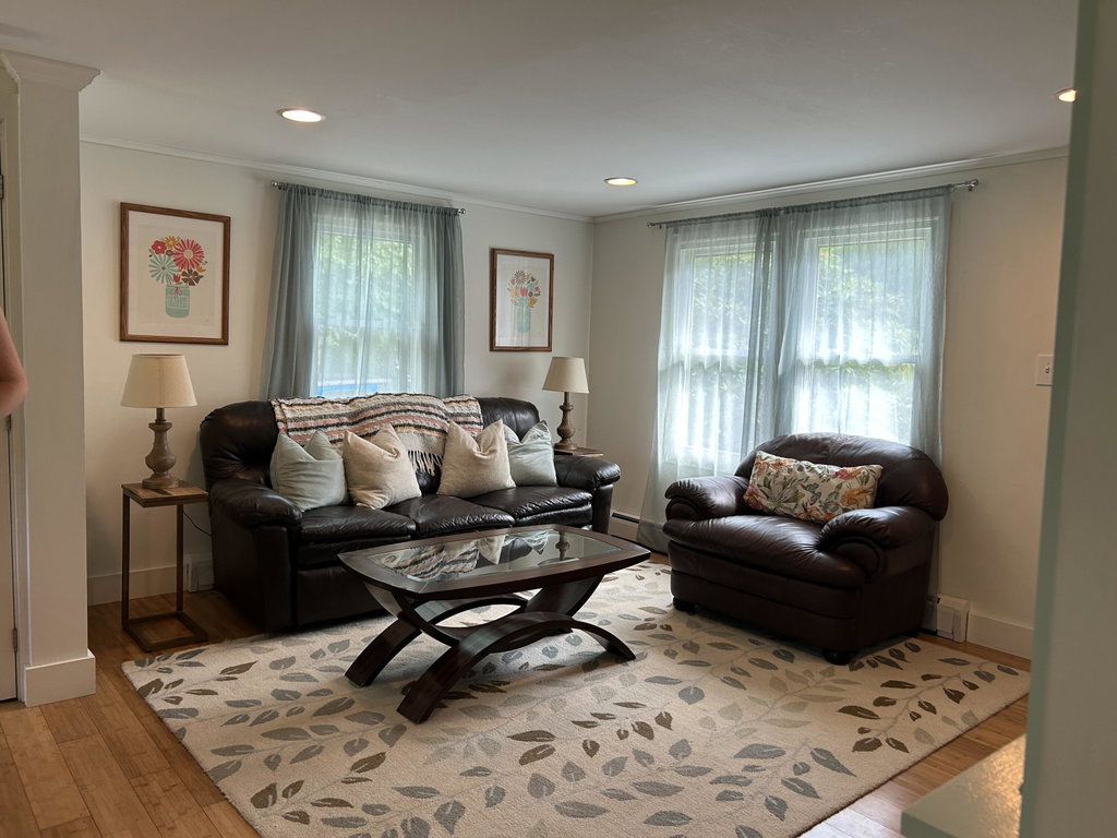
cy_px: 419
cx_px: 558
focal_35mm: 26
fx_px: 839
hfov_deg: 67.3
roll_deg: -1.4
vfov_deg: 53.1
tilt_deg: -4.1
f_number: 1.5
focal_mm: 5.7
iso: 100
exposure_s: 1/120
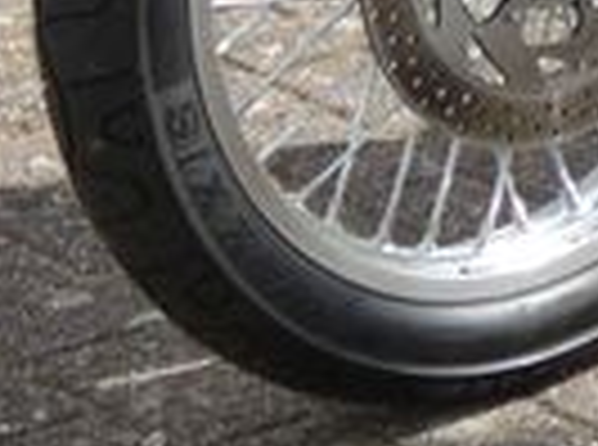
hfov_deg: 9.5
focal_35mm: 198
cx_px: 1138
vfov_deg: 7.1
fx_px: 3411
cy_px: -550
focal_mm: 7.3
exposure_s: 1/400
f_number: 3.6
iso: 80
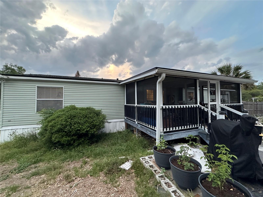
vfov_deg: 85.7
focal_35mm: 14
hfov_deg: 102.1
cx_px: 132
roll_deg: +1.8
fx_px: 106
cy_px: 98
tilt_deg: +2.3
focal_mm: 2.22
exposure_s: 1/99
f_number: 2.2
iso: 160
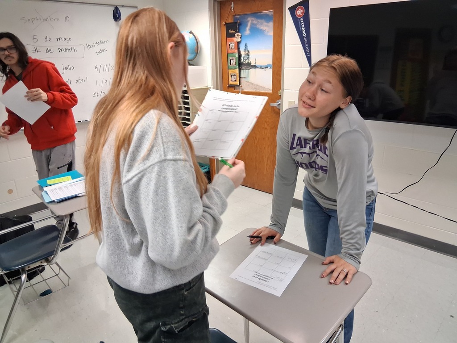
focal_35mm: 26
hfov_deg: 67.3
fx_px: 343
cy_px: 172
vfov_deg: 53.1
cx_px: 228
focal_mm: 3.98
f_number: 1.8
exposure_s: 1/50
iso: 320
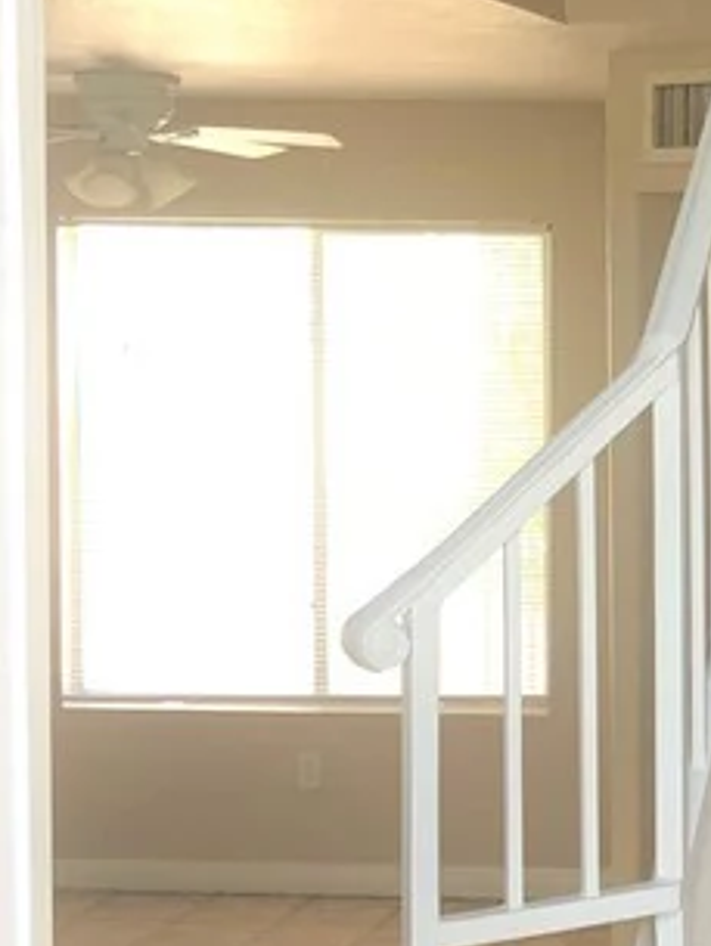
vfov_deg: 20.8
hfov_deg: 14.4
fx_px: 2573
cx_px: 1139
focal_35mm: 94
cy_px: 344
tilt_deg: -2.2
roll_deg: +0.2
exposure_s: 1/40
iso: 25
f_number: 1.8
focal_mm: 4
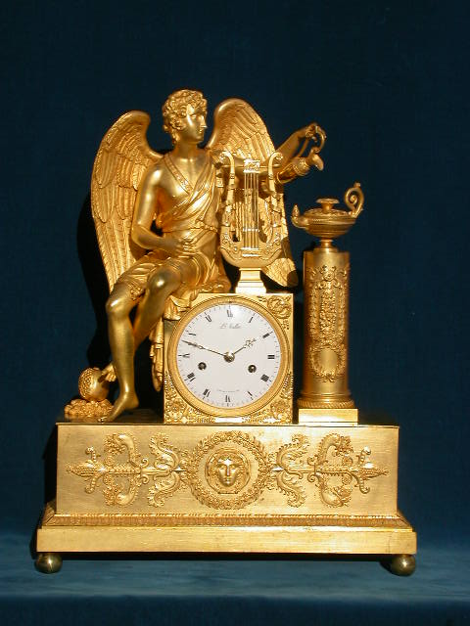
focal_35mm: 96
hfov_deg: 15.4
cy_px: 313
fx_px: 1738
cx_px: 235
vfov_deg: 20.4
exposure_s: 1/850
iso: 100
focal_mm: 20
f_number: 7.8
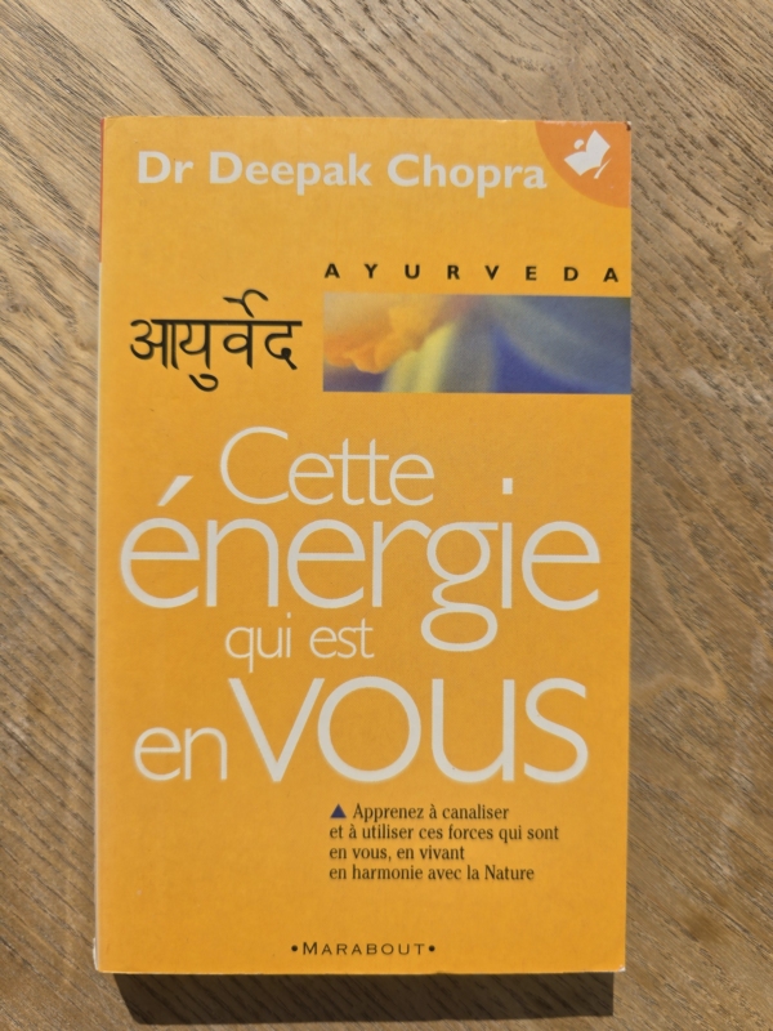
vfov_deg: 73.9
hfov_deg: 58.9
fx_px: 685
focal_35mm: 23
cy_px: 516
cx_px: 386
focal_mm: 6.3
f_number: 1.7
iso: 12
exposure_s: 1/1967
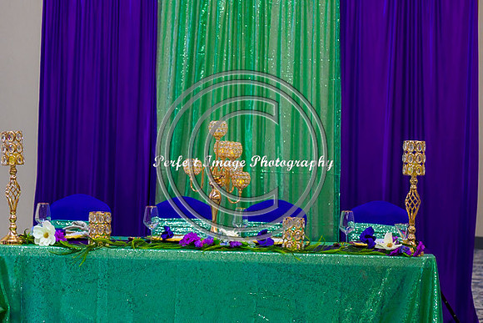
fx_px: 1409
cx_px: 242
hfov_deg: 19.5
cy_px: 162
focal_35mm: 105
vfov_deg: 13.0
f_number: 2.8
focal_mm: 70
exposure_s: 1/200
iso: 1600
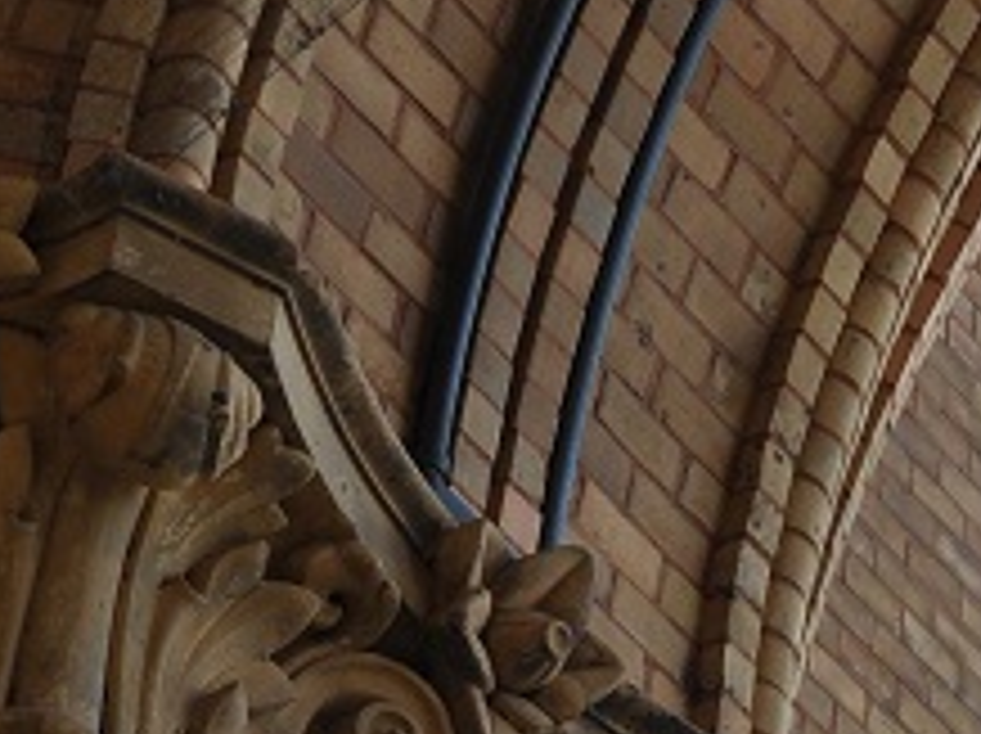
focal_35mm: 213
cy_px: 1144
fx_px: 6030
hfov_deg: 9.0
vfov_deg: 6.8
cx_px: 1503
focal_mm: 30
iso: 200
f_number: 8
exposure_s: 1/250
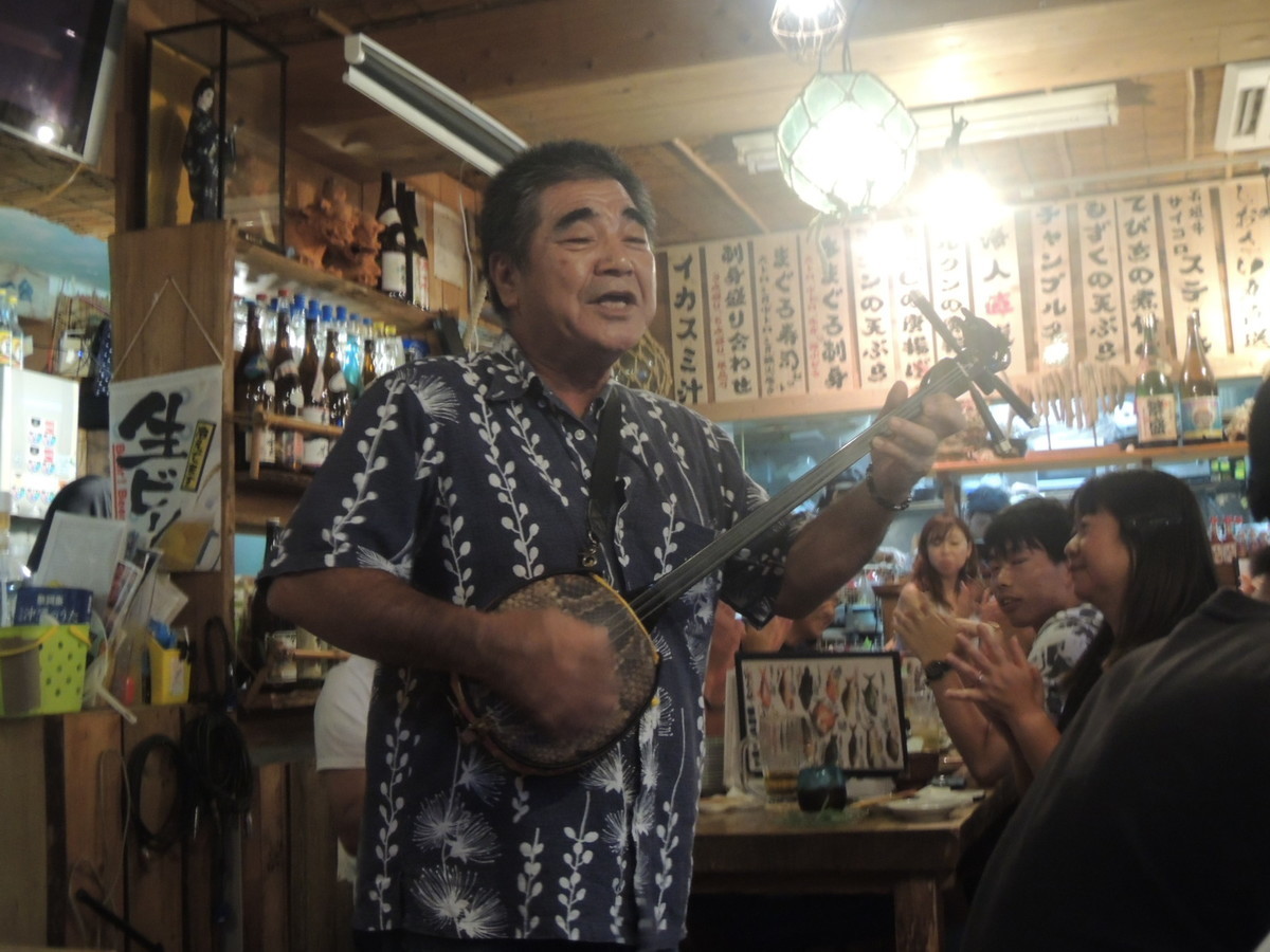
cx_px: 635
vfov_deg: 32.2
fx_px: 1651
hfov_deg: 42.1
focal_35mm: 45
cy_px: 476
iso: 640
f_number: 3.5
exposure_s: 1/13
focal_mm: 8.1
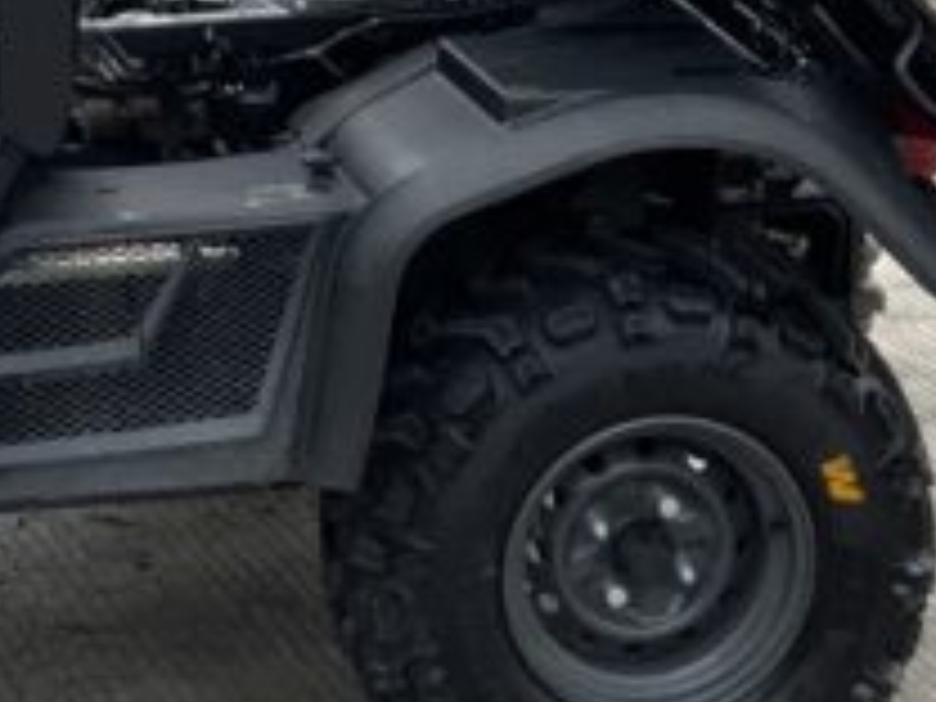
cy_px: -234
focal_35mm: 143
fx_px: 3867
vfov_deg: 10.1
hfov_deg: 13.6
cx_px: 18
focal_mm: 3
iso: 16
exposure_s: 1/635
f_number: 1.8
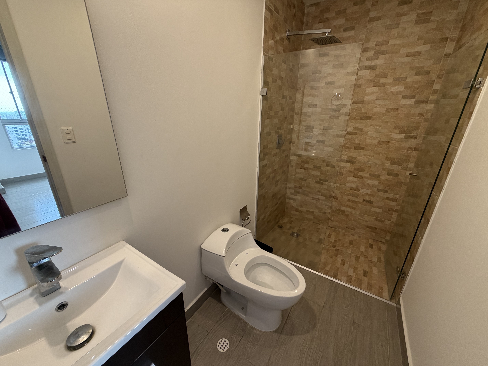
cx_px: 244
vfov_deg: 85.7
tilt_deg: -19.7
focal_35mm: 14
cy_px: 183
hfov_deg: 102.1
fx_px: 197
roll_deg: -0.7
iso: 200
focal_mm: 2.22
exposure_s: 1/60
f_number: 2.2
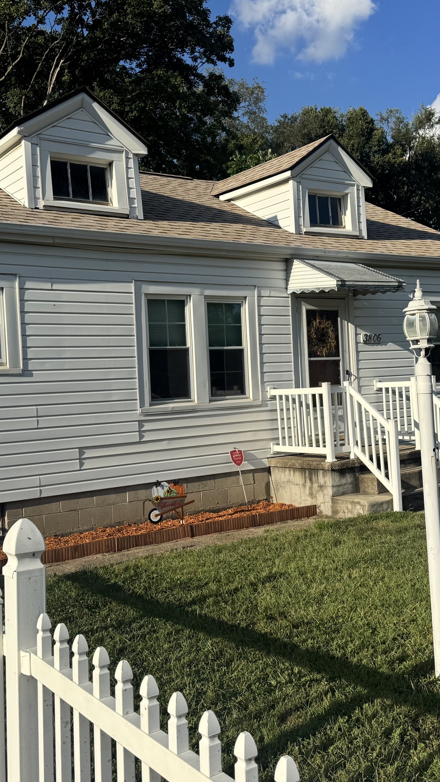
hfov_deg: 31.1
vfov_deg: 52.8
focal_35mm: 38
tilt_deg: -0.1
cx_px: 266
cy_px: 377
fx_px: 788
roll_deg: +3.3
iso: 80
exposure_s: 1/5814
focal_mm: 6.76
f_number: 1.78
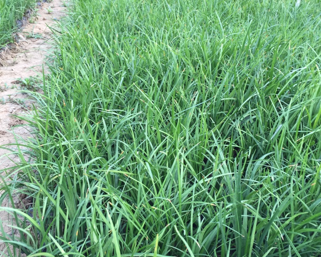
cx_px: 160
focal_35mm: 38
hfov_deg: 47.9
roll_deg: -0.9
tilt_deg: -27.4
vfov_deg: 39.1
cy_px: 136
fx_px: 361
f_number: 2.2
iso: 40
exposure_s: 1/100
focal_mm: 4.15
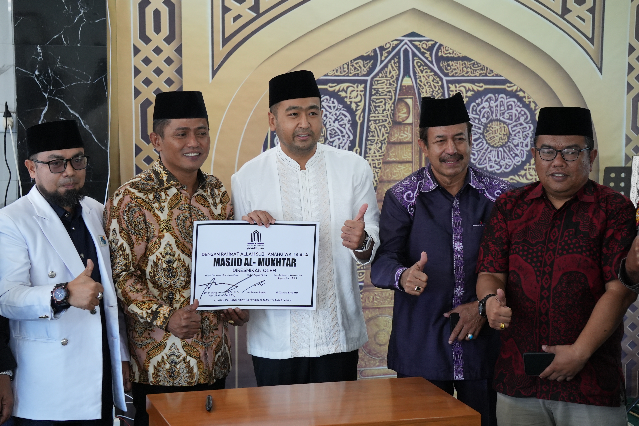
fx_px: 1455
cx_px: 320
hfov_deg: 24.8
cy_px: 213
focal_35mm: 82
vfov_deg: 16.7
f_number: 4.5
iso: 1000
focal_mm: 55
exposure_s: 1/100
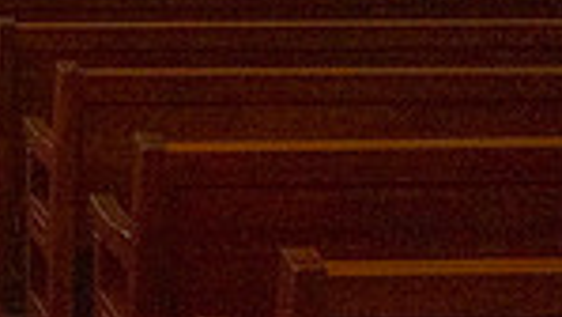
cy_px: -172
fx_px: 1700
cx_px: -328
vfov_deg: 10.3
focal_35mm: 114
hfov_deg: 16.7
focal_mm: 28
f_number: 11
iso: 6400
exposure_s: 1/30
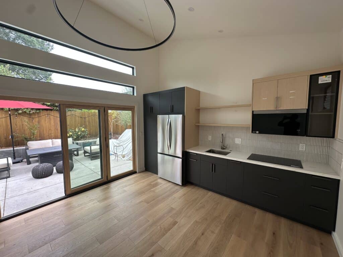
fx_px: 139
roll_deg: -0.2
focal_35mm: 14
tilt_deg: -4.0
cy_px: 128
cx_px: 172
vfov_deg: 85.7
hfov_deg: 102.1
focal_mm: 2.22
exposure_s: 1/99
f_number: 2.2
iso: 50
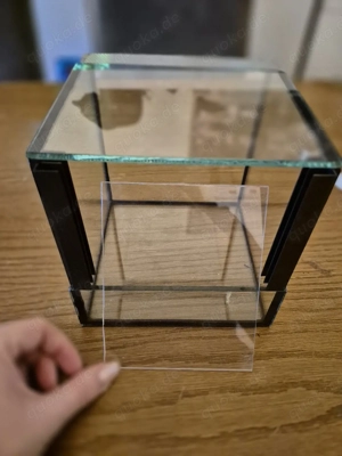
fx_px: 303
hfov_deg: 58.9
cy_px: 228
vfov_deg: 73.9
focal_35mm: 23
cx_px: 171
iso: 2000
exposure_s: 1/100
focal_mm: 5.4
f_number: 1.8
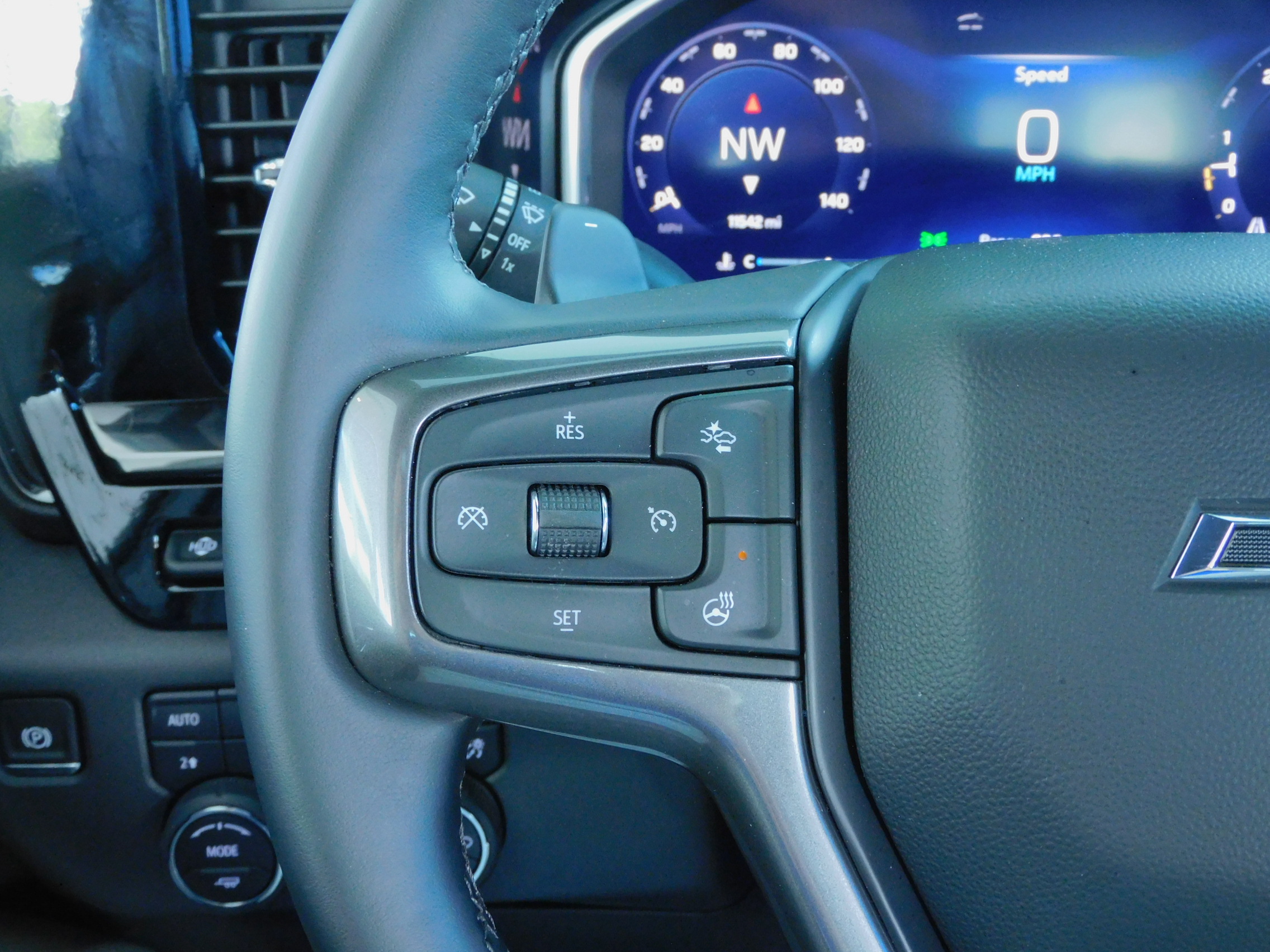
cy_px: 476
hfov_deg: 46.8
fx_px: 1468
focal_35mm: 40
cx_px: 635
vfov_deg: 36.0
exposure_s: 1/10
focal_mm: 7.2
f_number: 3.8
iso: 400
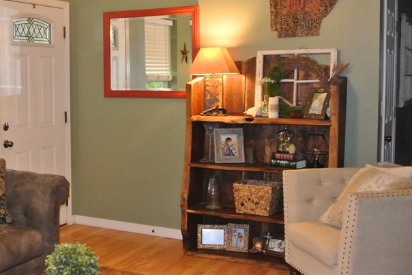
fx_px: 595
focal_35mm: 52
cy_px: 115
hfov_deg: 37.1
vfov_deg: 26.0
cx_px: 96
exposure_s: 1/60
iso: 1600
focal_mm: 11
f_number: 3.5
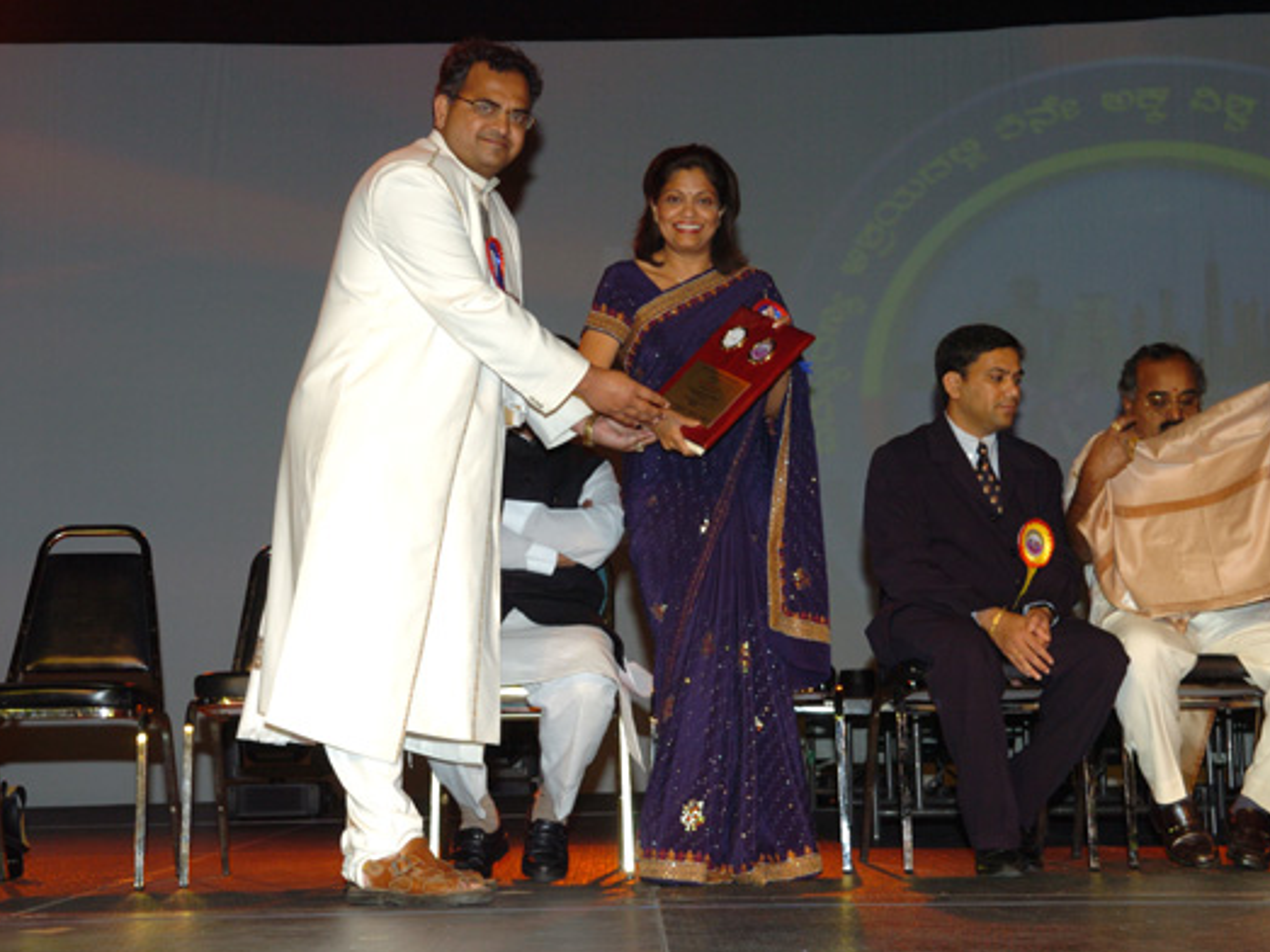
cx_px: 593
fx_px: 2421
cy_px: 480
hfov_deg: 29.4
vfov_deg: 22.2
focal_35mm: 66
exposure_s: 1/80
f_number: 5
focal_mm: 40
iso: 400
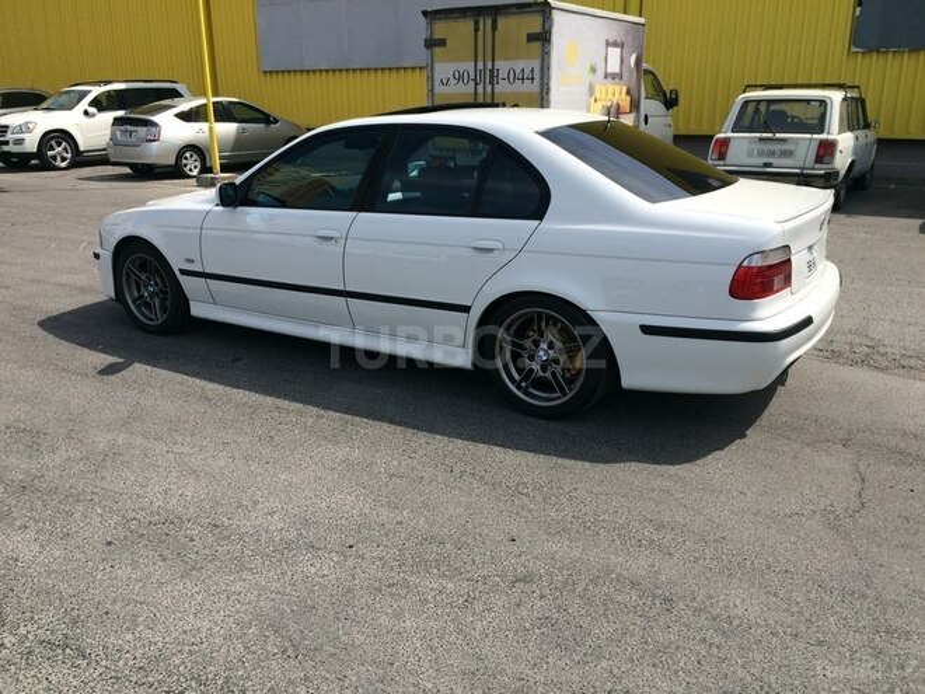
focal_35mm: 29
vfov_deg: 48.2
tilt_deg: -17.3
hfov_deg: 61.7
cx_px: 462
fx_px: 775
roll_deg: +0.9
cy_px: 347
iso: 32
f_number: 2.2
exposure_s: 1/1866
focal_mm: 4.15
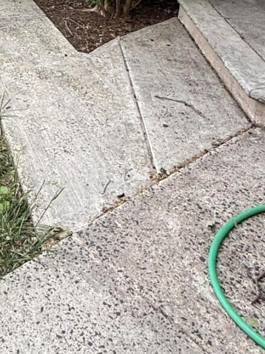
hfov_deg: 26.6
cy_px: -56
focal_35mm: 48
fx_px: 490
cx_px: -60
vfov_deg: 33.4
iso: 50
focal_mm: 2.22
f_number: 2.2
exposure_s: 1/190
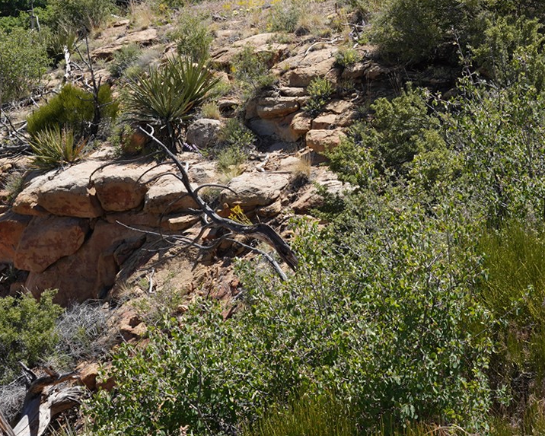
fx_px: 1226
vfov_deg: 19.8
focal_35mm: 76
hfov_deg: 24.9
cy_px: 58
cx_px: 387
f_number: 11
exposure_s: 1/100
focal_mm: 29
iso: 100
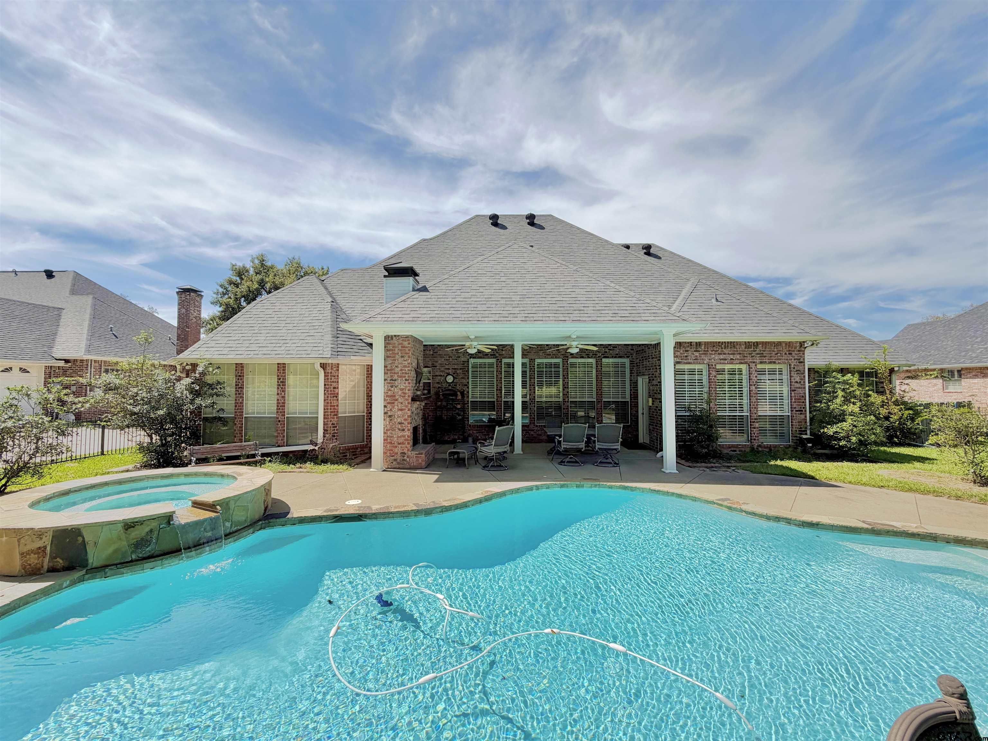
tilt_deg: +1.9
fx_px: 400
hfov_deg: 102.1
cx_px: 494
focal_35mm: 14
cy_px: 370
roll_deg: -0.2
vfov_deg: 85.7
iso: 25
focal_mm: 2.22
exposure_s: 1/770
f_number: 2.2
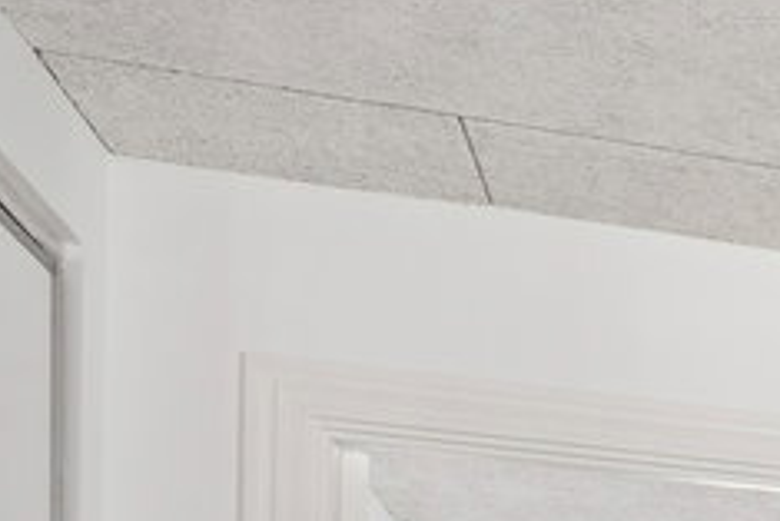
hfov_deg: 20.6
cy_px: 1087
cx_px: 1344
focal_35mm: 74
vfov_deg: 14.7
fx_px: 1604
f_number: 11
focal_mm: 17
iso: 800
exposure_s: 1/5
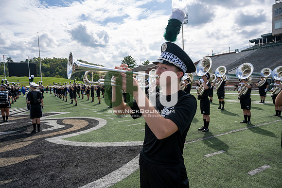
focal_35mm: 24
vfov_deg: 53.2
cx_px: 141
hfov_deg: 73.7
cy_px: 94
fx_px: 188
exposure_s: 1/1600
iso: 200
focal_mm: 24
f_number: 5
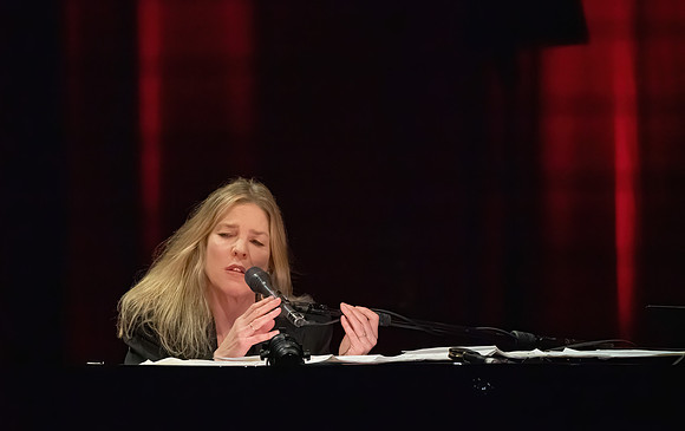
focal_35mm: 536
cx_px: 234
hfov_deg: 3.9
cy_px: 254
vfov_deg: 2.5
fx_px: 10020
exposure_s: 1/320
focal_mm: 400
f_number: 8
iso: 25600
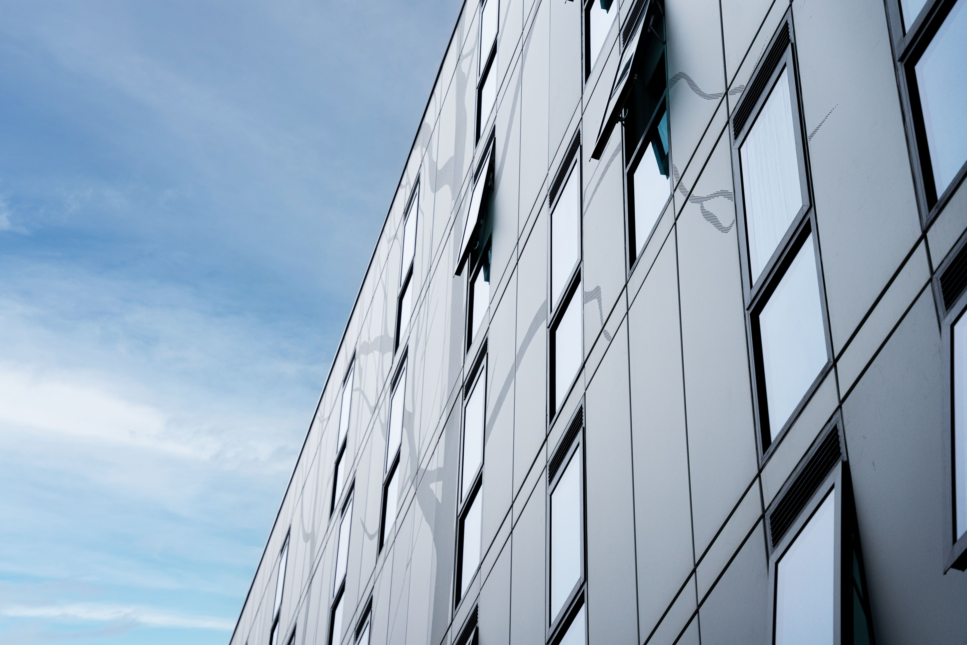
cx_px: 484
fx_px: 1816
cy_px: 322
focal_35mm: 68
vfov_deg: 20.1
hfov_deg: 29.8
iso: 4000
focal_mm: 67.6
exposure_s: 1/8000
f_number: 3.2
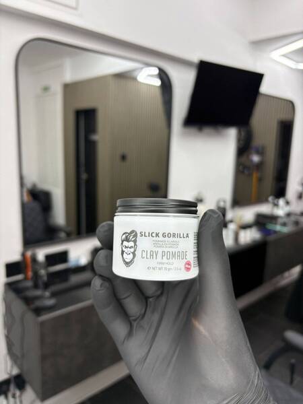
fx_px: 303
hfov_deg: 53.1
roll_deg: -1.9
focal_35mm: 26
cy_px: 202
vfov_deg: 67.3
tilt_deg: -9.8
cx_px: 152
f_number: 1.6
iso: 32
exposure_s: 1/140
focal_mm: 5.96
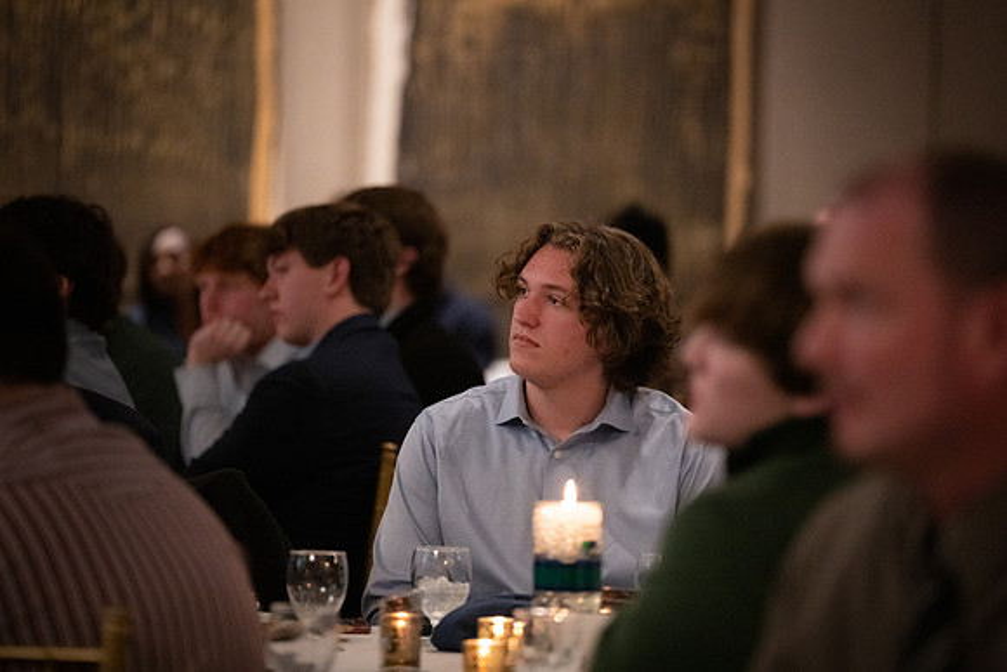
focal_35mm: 175
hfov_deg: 11.7
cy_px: 336
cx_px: 504
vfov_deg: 7.9
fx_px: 4896
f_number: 2.8
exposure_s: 1/320
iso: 12800
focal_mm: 175
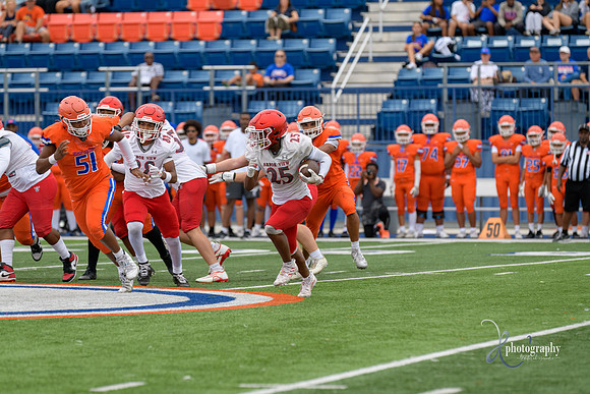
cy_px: 197
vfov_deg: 6.2
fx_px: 3606
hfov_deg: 9.4
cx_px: 295
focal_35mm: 220
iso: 500
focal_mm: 220
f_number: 3.5
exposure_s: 1/800
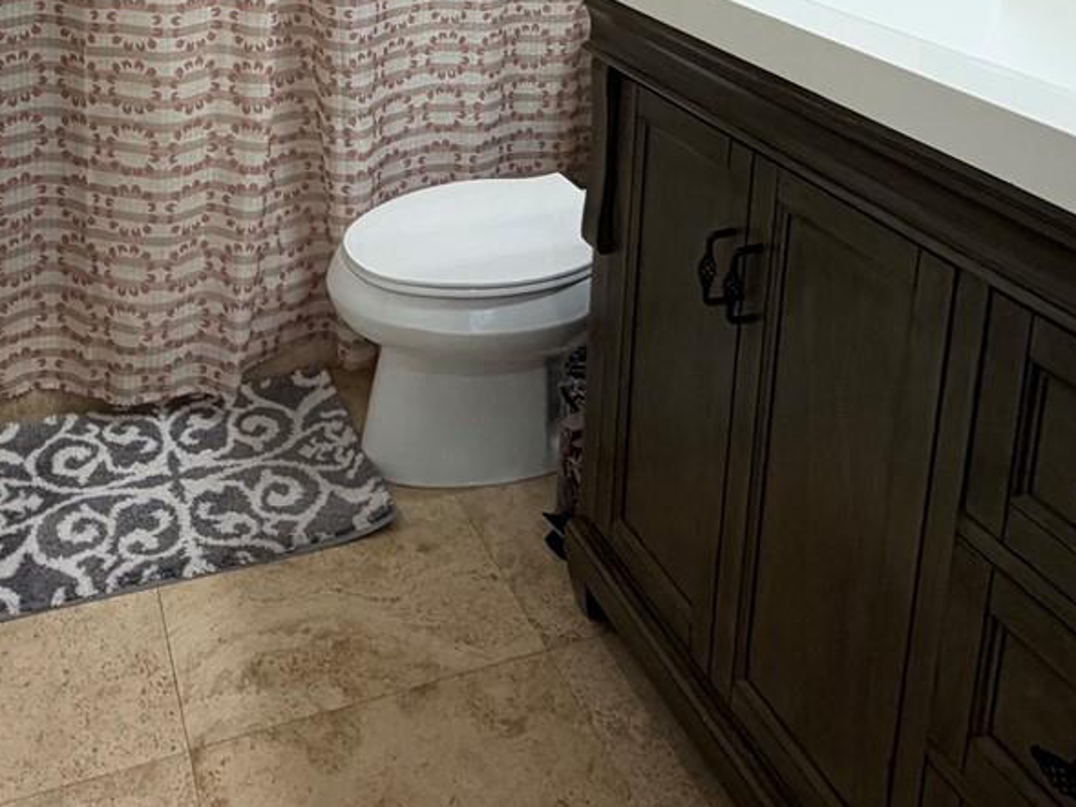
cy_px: -35
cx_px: 455
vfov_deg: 33.8
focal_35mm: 38
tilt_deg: -11.1
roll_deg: -1.6
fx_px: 1181
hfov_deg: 48.8
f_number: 2.2
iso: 250
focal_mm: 2.22
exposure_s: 1/120
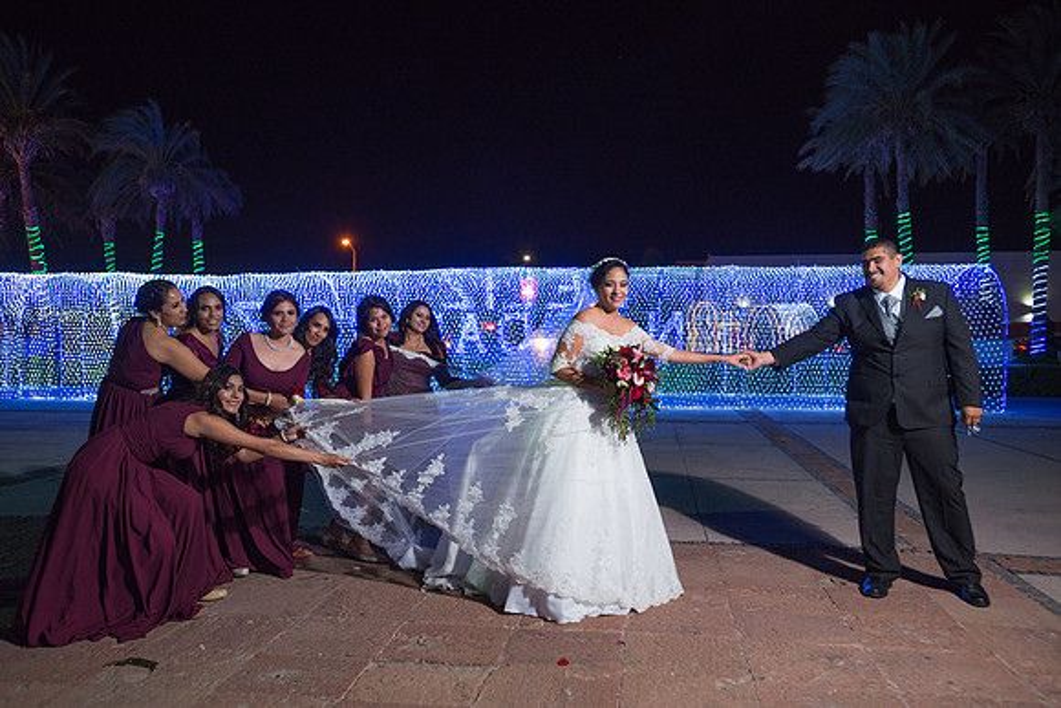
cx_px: 530
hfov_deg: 69.4
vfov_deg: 49.6
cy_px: 354
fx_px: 766
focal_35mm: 26
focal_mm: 26
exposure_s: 1/30
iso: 1600
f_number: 3.2
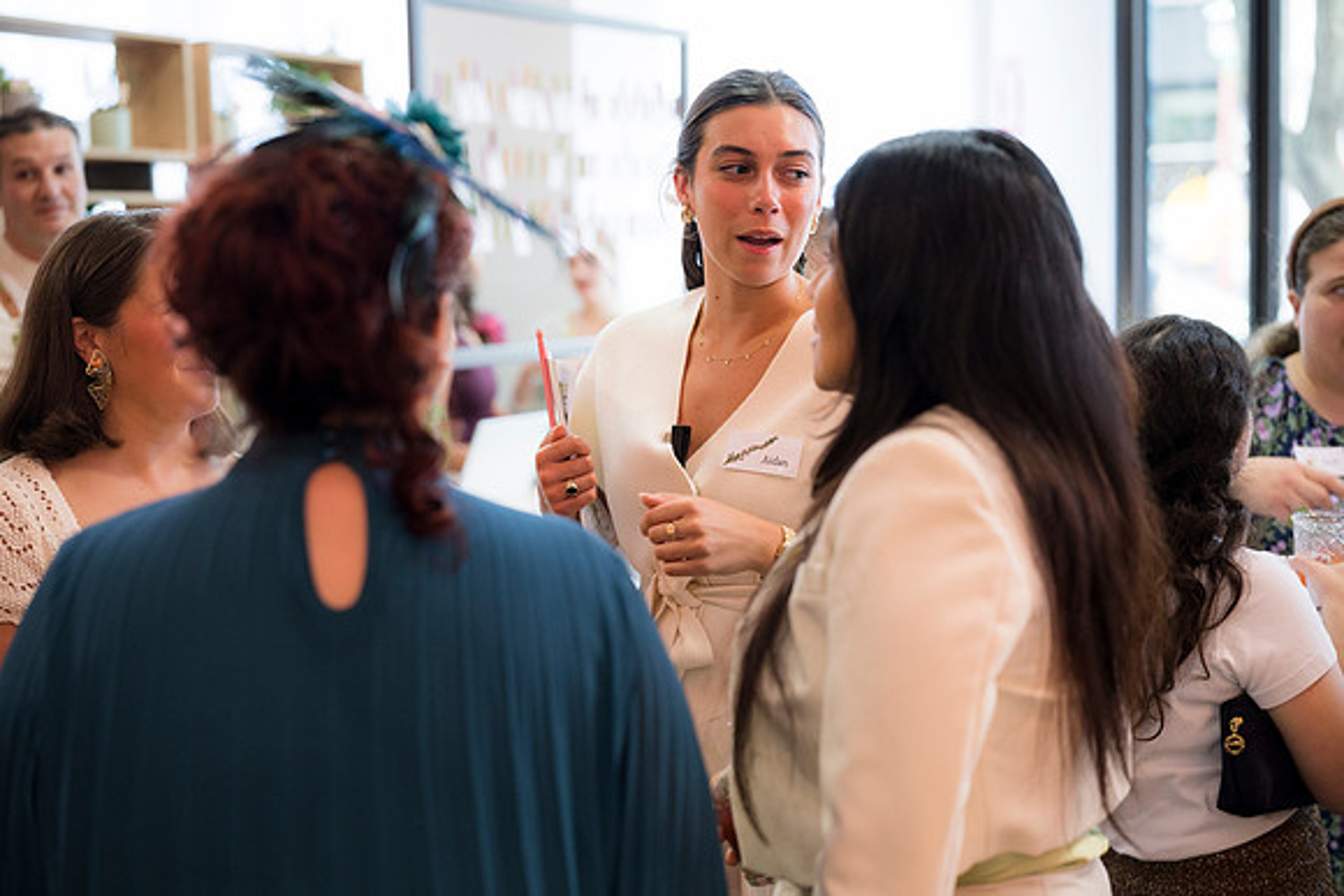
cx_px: 672
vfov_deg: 24.6
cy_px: 448
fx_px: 2054
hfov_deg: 36.2
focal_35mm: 55
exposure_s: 1/160
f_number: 2.2
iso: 800
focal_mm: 55
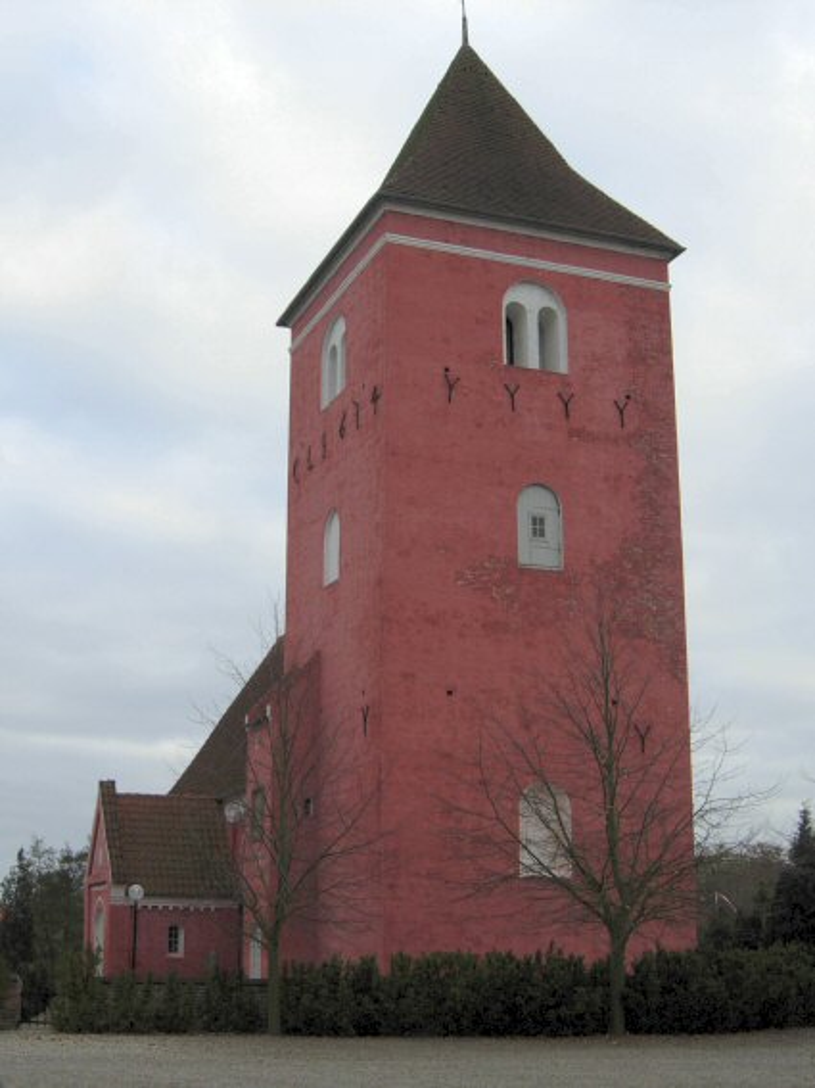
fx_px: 1131
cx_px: 408
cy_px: 544
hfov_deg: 39.6
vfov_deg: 51.4
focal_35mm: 36
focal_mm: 7.5
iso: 50
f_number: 4.8
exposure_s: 1/215
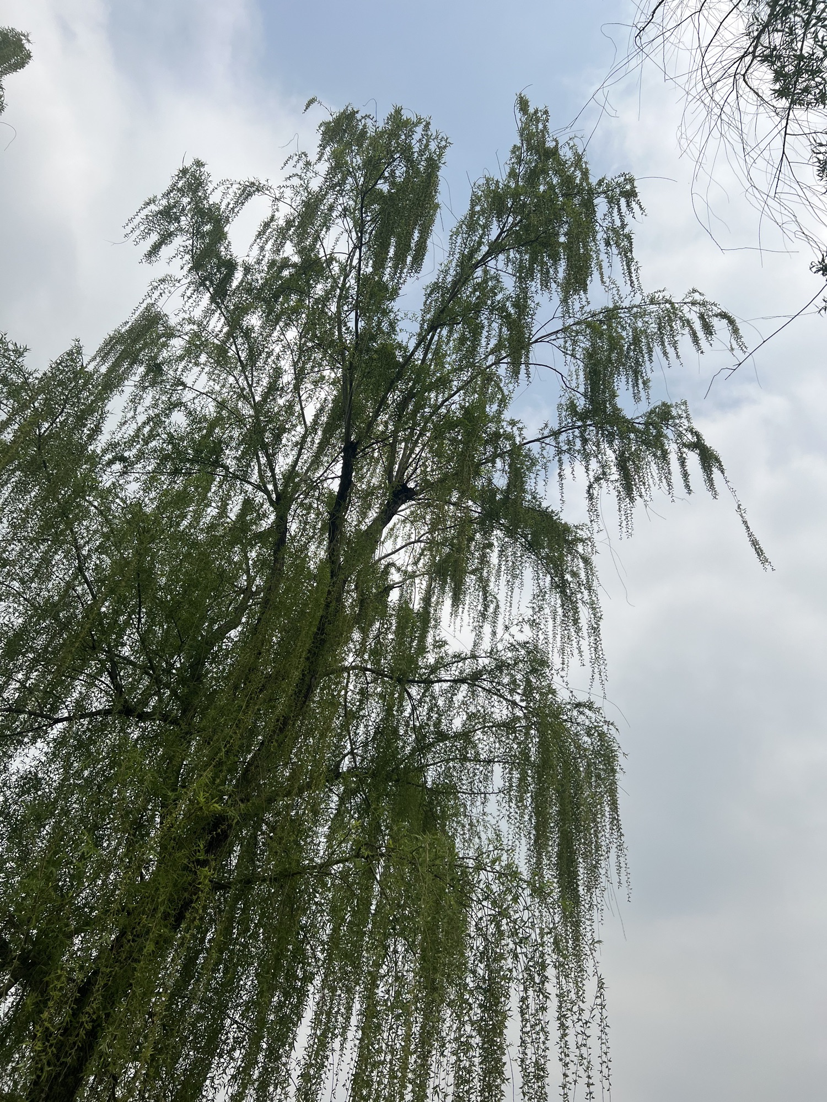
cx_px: 414
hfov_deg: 53.1
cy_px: 551
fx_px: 828
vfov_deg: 67.3
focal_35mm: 26
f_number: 1.5
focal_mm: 5.7
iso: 50
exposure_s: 1/8000
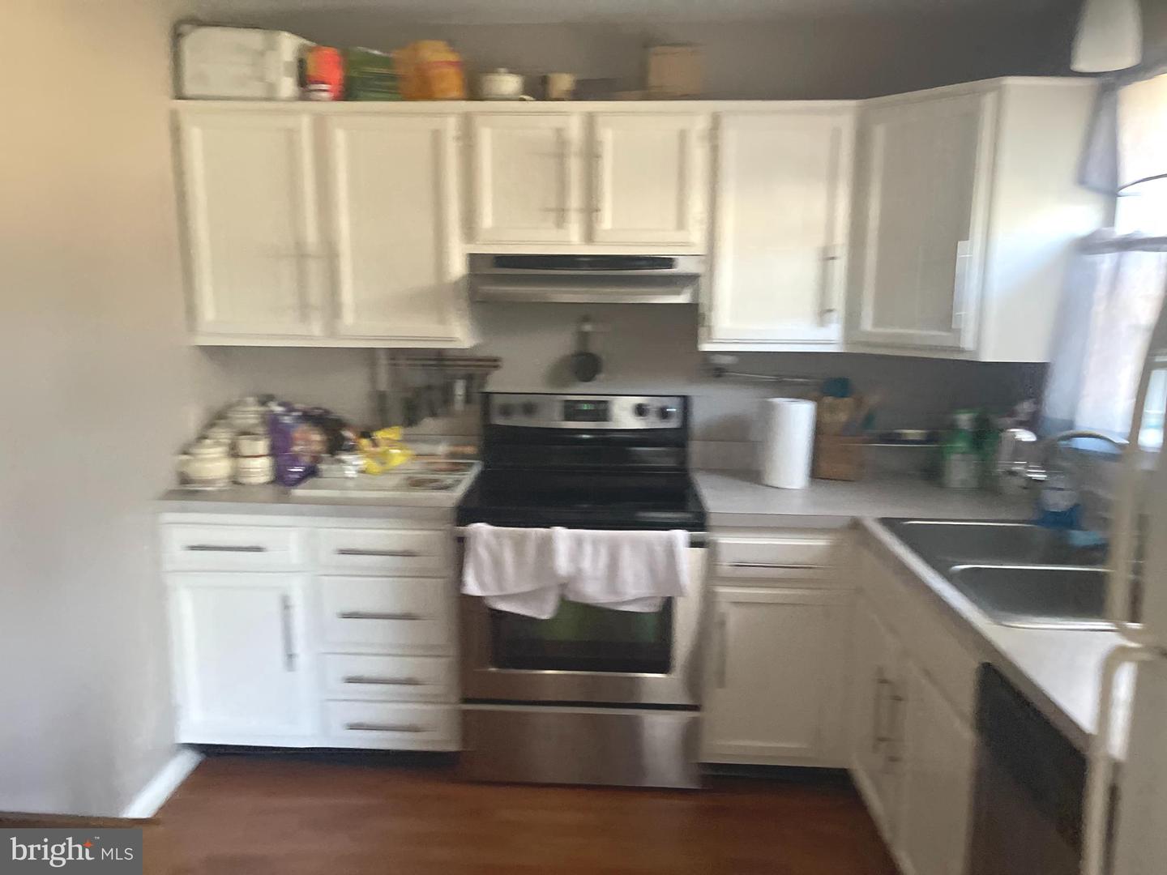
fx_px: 877
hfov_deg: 67.3
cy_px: 438
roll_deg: +0.3
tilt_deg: -12.6
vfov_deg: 53.1
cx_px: 584
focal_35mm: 26
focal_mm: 5.1
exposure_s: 1/30
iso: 500
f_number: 1.6
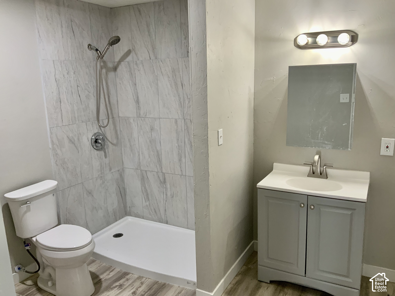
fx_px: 331
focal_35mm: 29
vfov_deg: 48.2
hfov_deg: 61.7
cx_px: 198
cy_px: 148
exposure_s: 1/60
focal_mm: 3
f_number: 1.8
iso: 100
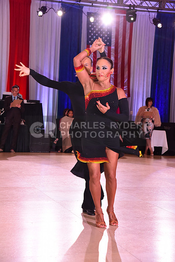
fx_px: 547
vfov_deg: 27.0
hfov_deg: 18.2
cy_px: 131
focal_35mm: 75
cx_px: 88
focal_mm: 75
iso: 2500
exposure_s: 1/320
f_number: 6.3
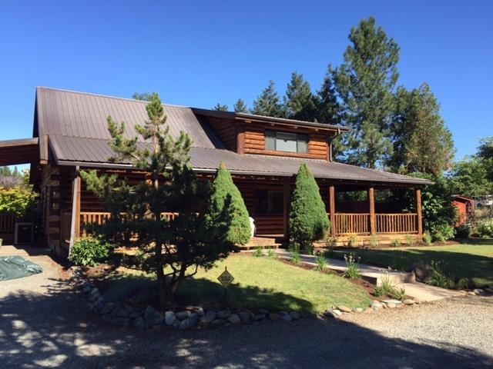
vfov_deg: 48.2
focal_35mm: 29
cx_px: 246
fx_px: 413
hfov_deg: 61.7
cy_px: 184
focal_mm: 4.15
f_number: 2.2
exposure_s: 1/775
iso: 32
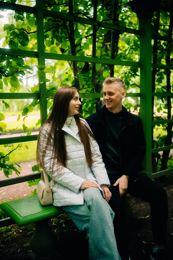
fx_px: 252
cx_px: 86
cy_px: 130
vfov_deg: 54.4
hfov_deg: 37.9
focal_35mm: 35
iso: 320
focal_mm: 35
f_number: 1.4
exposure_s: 1/80
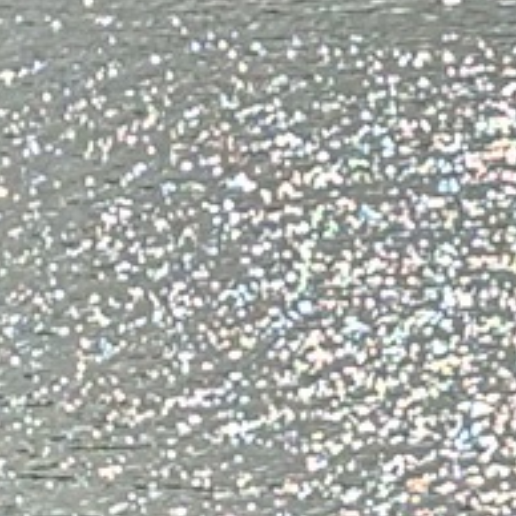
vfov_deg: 3.7
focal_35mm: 473
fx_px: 7977
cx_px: 992
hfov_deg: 3.7
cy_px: 1114
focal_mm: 5.96
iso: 40
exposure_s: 1/5348
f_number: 1.6
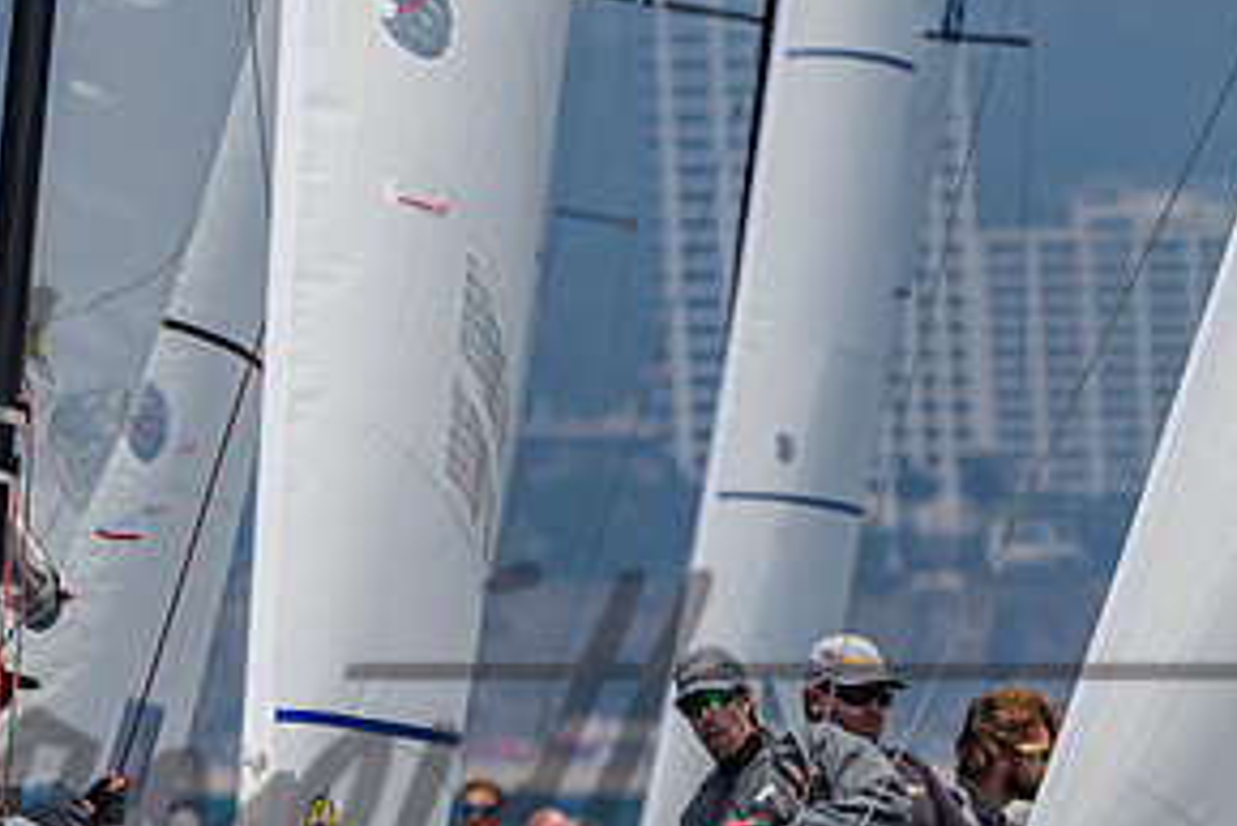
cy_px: 924
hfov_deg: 2.0
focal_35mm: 1040
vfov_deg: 1.3
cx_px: -166
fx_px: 35752
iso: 400
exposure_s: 1/2500
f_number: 6.3
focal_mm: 270
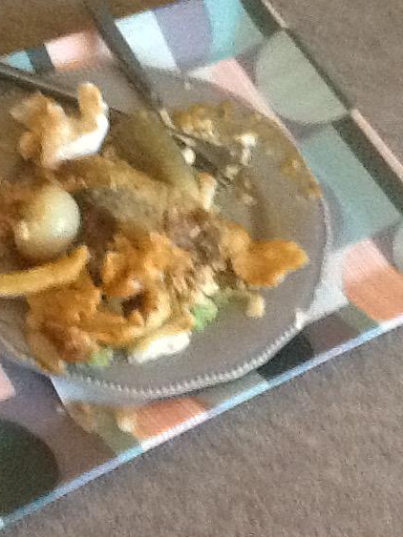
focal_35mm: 75
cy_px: 266
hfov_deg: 19.6
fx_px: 1165
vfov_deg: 26.0
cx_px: 174
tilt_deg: -54.4
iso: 320
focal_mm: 2.03
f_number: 2.4
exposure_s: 1/24
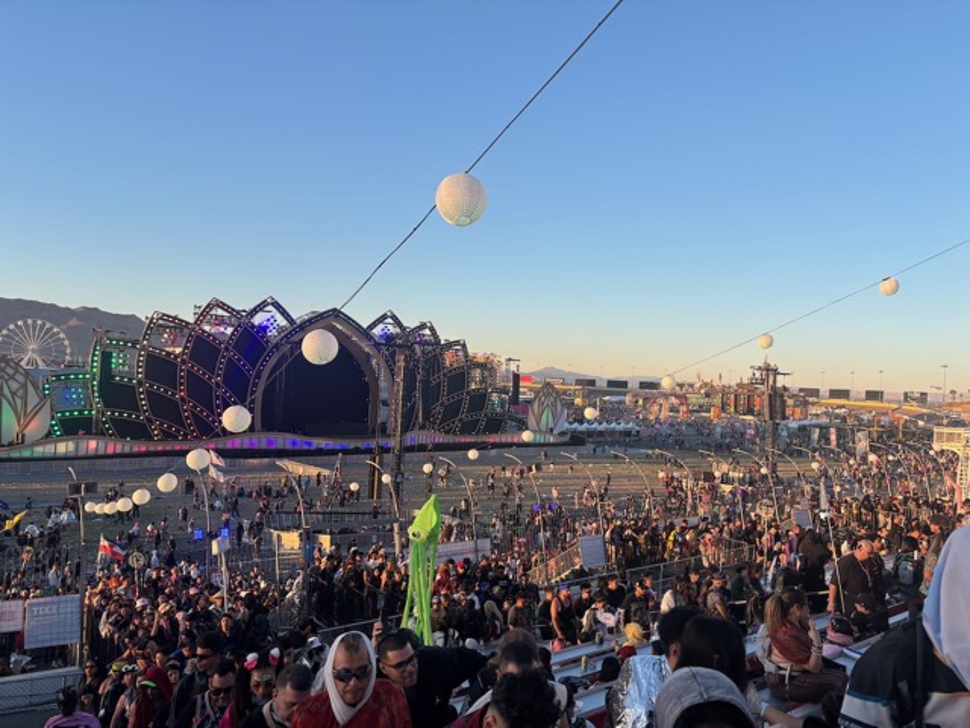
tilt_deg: +1.3
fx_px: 729
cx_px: 485
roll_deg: -2.5
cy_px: 364
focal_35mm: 26
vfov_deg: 53.1
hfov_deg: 67.3
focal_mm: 5.96
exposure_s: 1/1103
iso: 50
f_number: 1.6
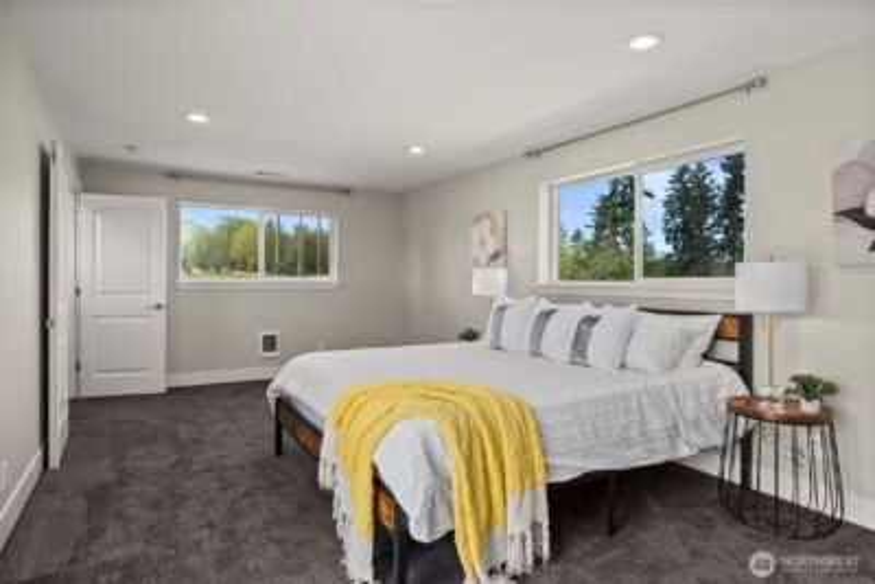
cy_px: 292
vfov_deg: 62.0
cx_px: 438
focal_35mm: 20
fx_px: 486
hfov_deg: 84.0
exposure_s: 1/30
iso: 640
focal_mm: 20
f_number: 7.1
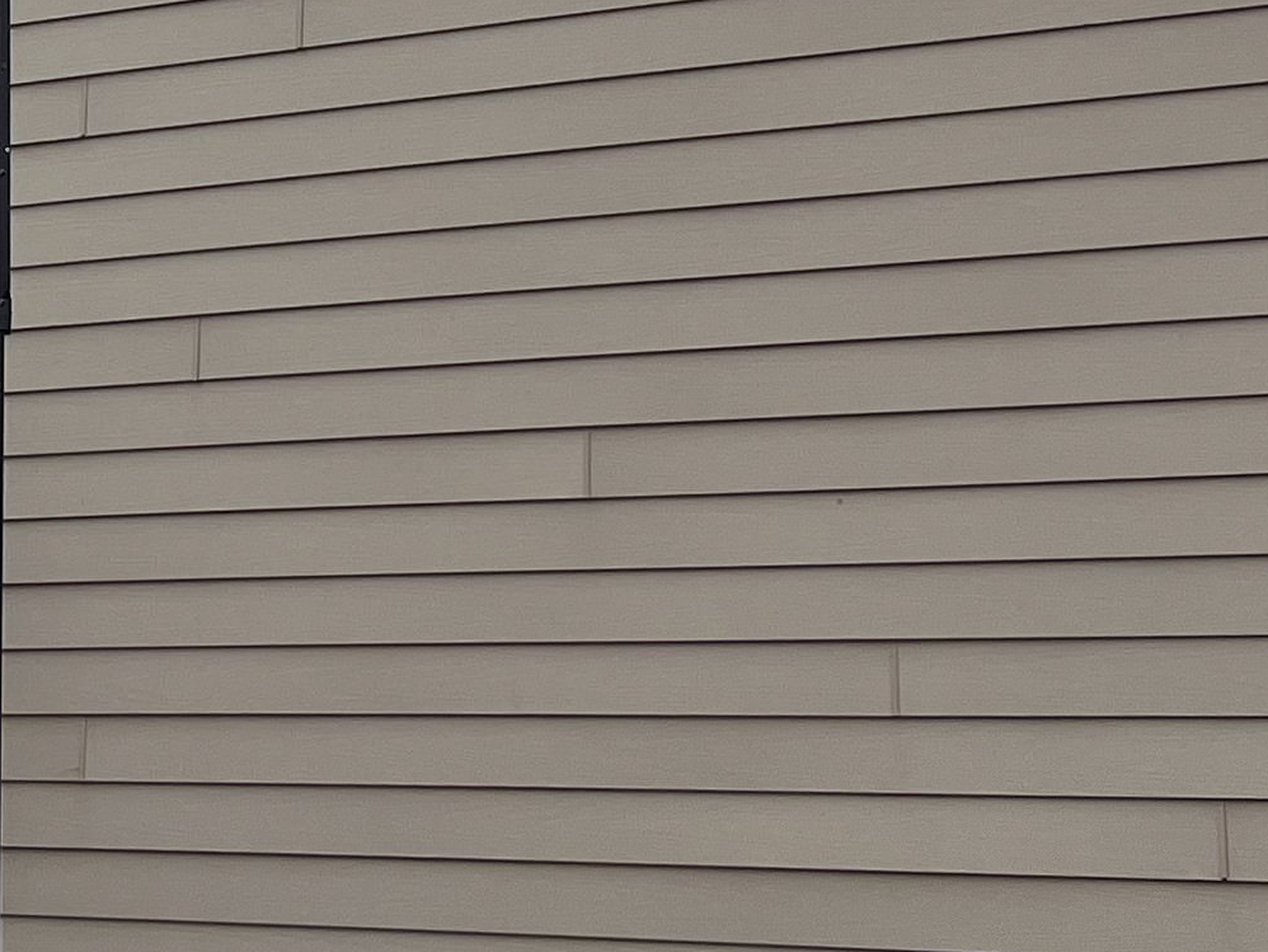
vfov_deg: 13.6
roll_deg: +0.2
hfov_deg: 18.5
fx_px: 3847
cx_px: 230
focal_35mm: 105
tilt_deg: +13.1
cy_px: -248
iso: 50
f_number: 1.6
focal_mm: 5.1
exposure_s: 1/4651
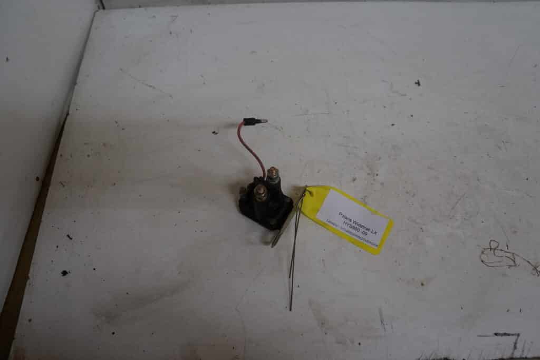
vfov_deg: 45.7
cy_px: 180
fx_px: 428
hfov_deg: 64.5
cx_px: 270
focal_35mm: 28
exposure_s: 1/60
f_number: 5
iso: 800
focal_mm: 19
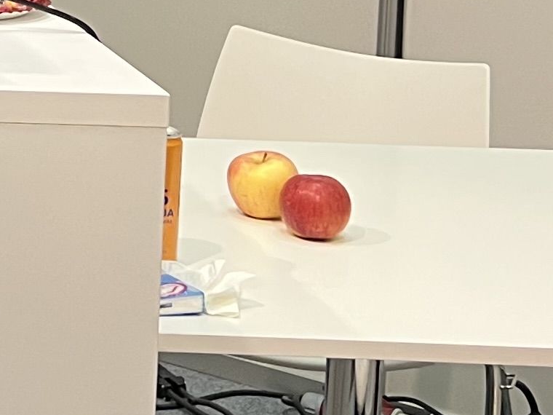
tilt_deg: -4.8
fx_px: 2205
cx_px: -629
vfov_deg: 10.4
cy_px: -221
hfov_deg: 12.3
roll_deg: -0.7
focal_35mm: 138
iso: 125
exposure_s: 1/50
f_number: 1.5
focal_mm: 5.7
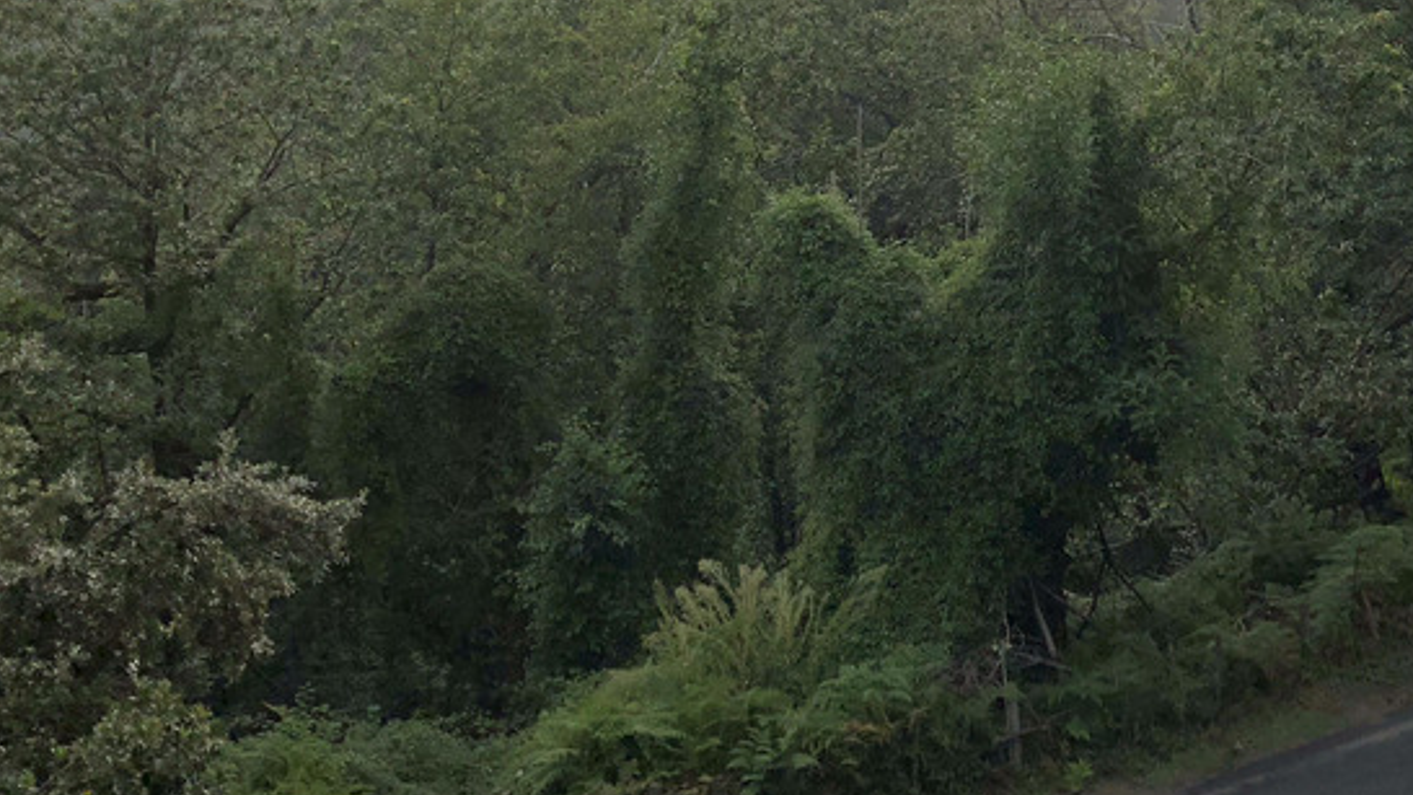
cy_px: -75
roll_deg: -1.2
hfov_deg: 30.8
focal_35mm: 67
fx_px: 2510
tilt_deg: -6.7
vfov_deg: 17.4
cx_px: 1092
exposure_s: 1/607
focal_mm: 4
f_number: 1.8
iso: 20
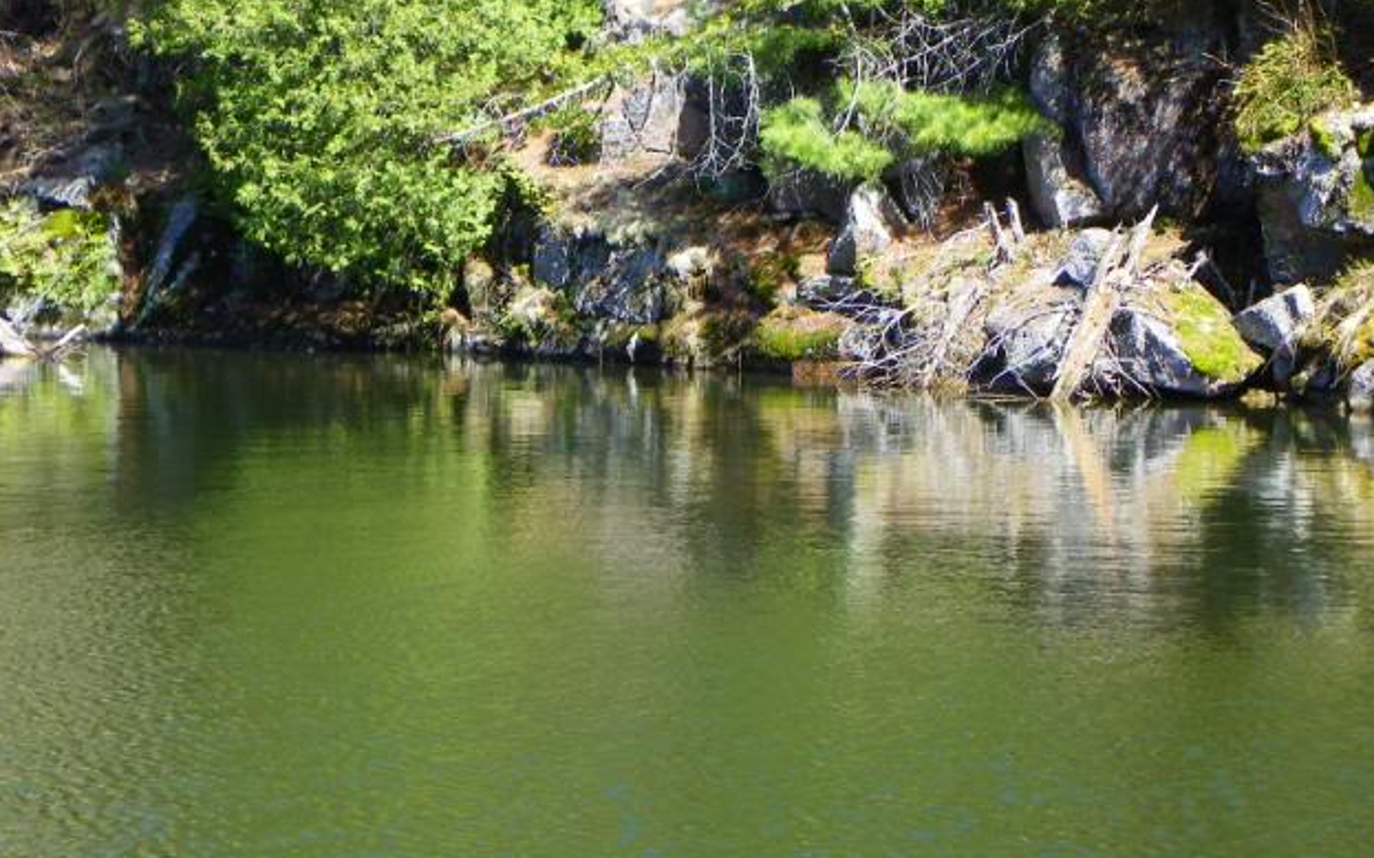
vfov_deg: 11.6
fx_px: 4230
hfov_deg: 18.4
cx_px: 723
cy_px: 267
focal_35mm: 113
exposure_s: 1/200
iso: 64
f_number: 4
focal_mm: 14.7
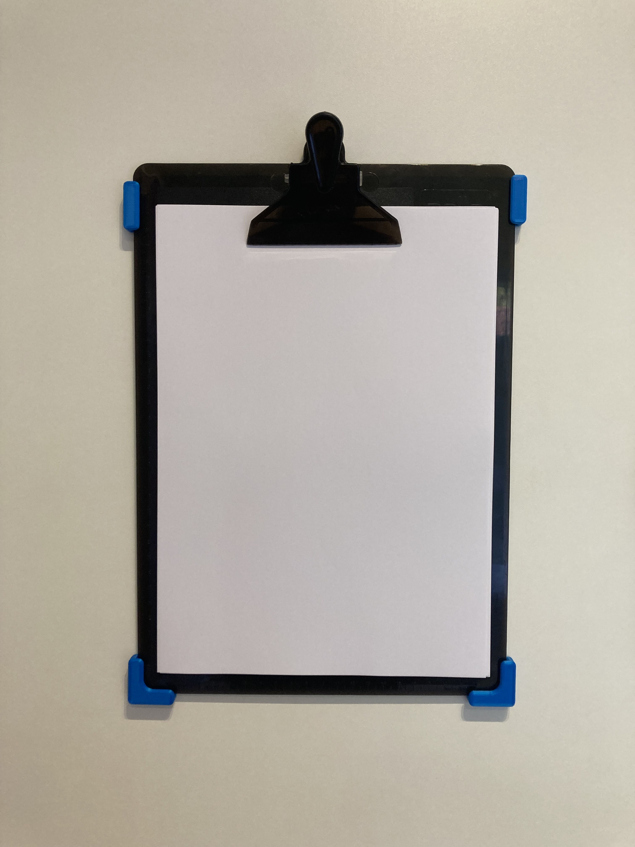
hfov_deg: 49.7
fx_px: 685
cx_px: 318
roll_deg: +0.2
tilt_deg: -2.2
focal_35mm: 28
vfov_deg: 63.4
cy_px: 424
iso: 100
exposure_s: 1/60
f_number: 1.8
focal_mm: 3.99
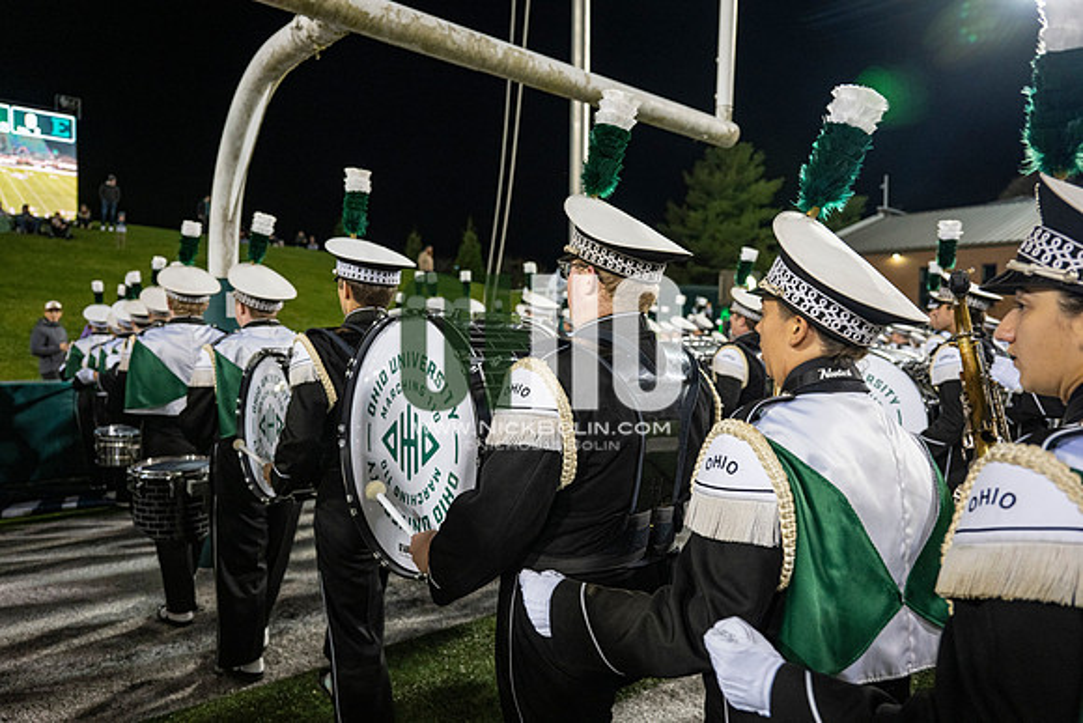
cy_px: 362
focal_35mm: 24
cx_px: 542
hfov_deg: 73.7
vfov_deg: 53.2
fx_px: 722
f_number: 3.2
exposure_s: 1/500
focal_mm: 24
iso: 1250
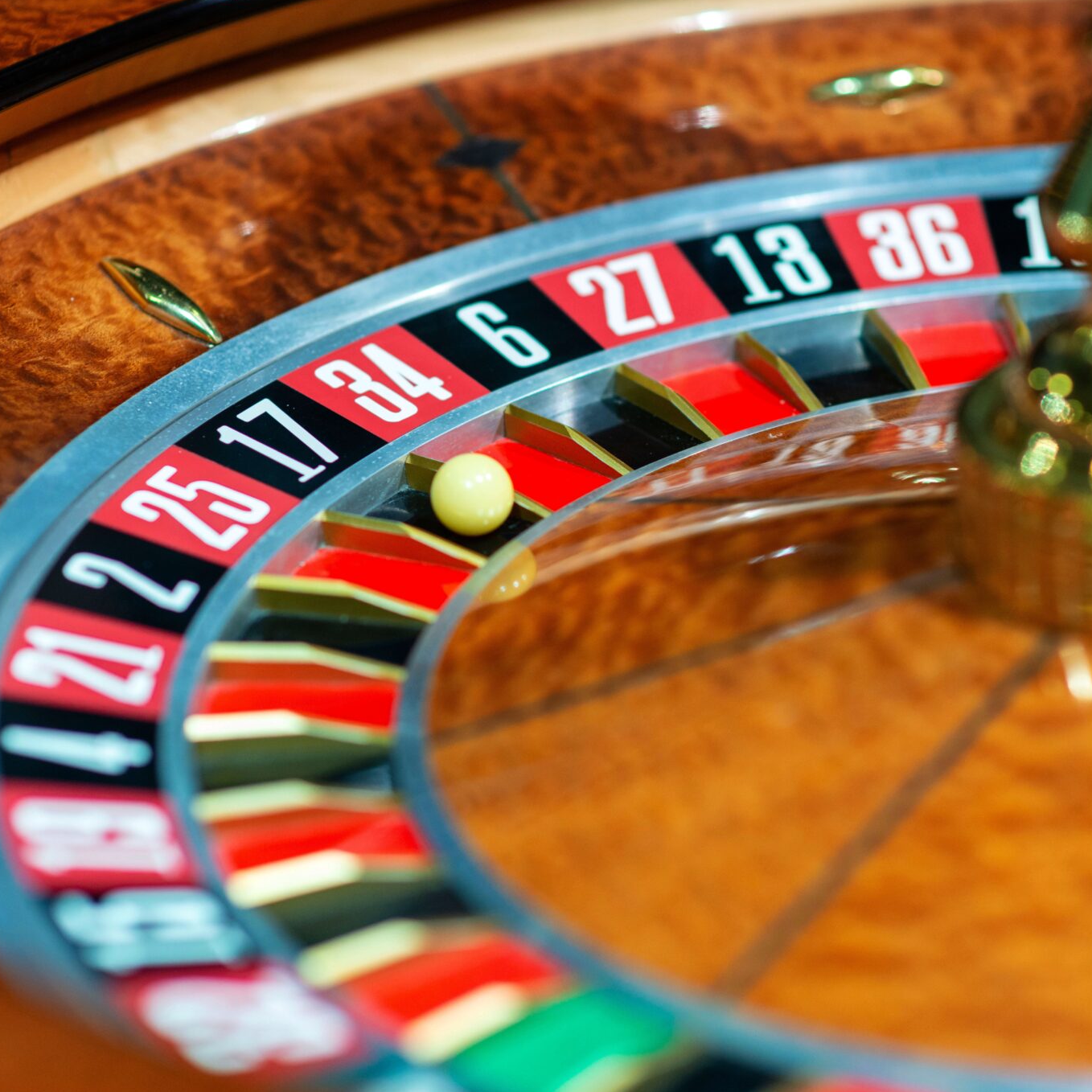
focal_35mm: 109
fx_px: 3890
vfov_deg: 16.0
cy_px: 544
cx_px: 637
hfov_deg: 16.0
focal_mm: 85
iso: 1000
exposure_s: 1/250
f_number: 2.2
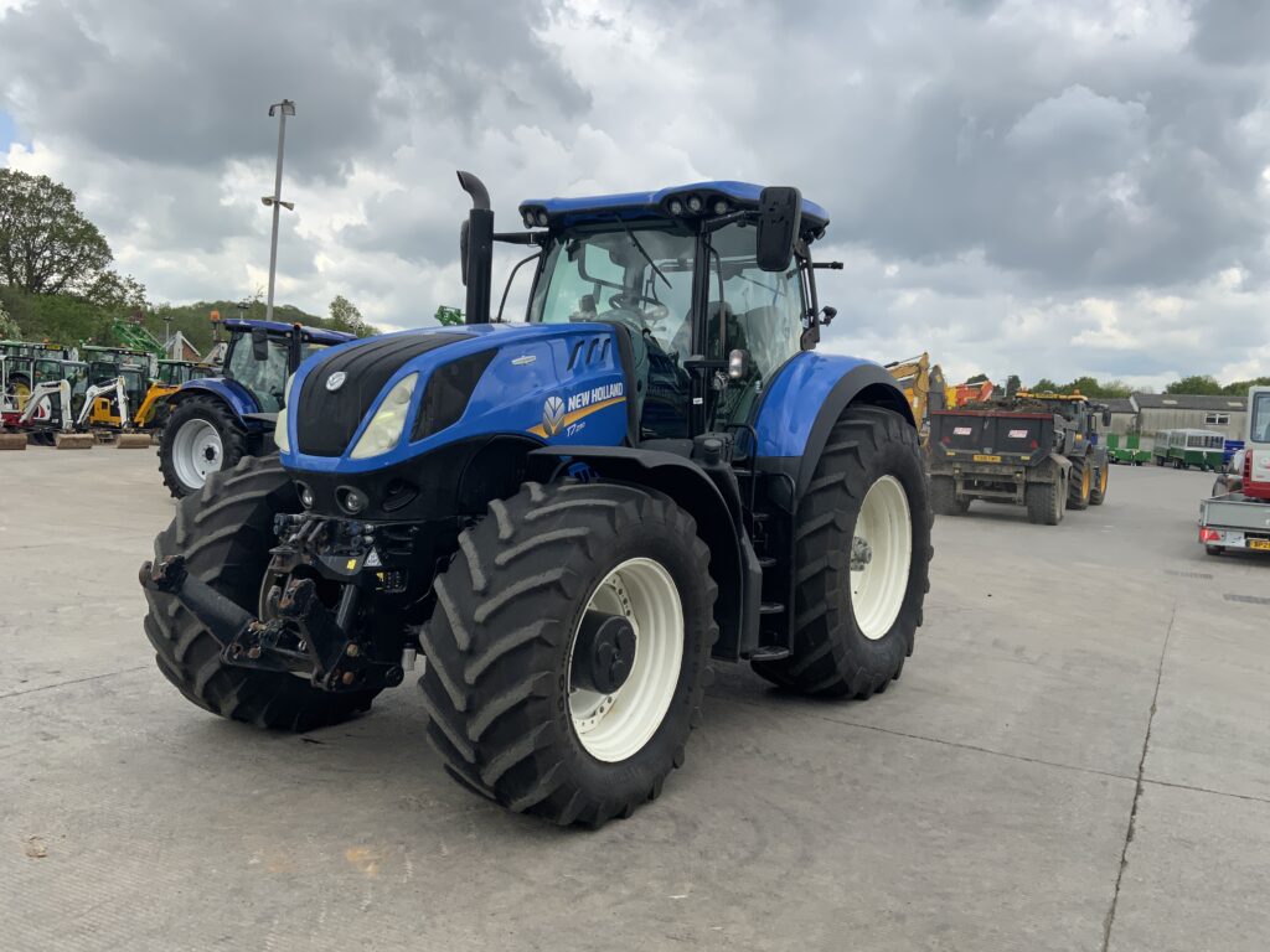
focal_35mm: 29
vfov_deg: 48.2
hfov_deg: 61.7
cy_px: 476
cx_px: 635
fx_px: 1064
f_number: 1.8
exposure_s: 1/997
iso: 16
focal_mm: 3
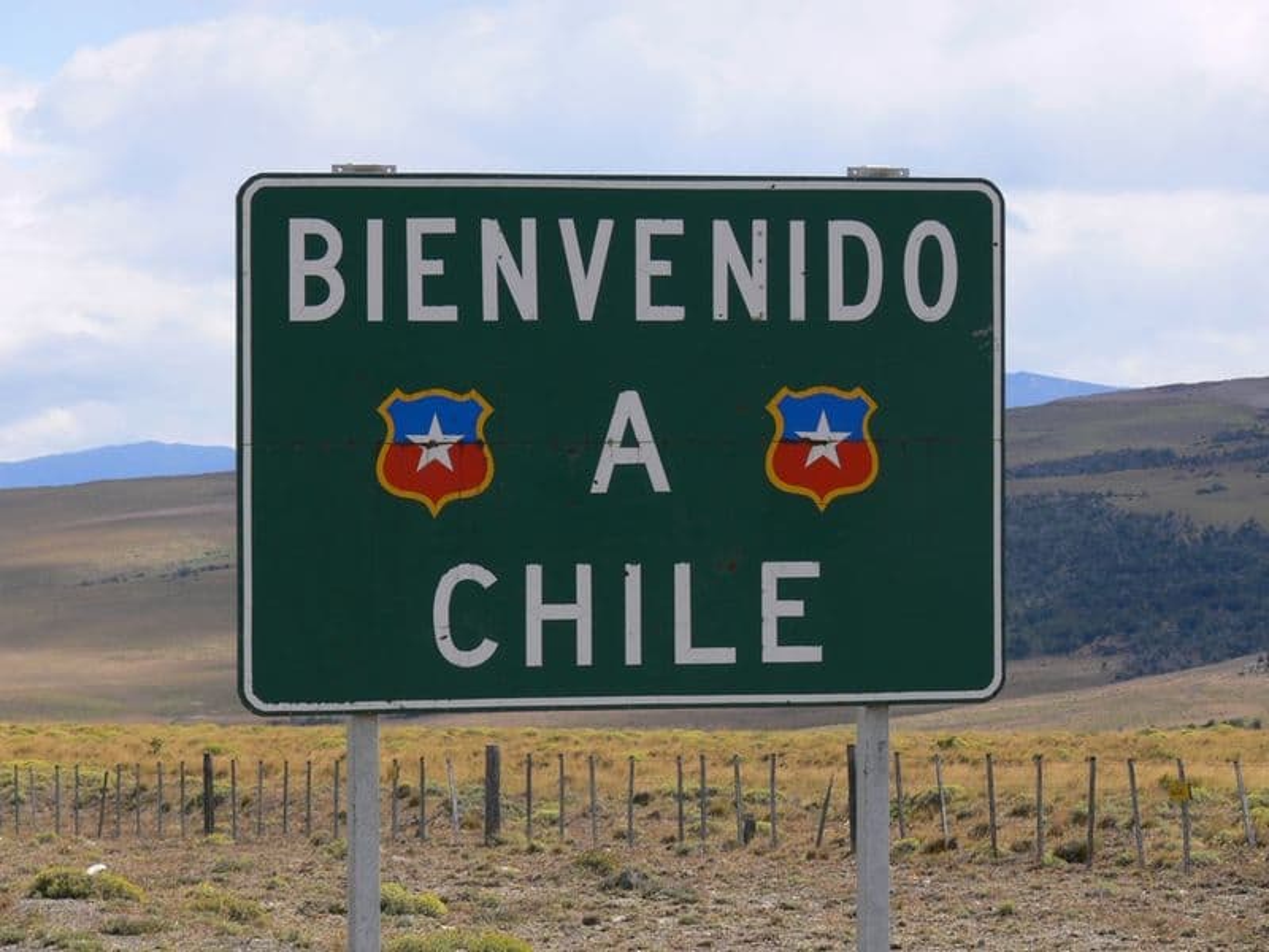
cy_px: 476
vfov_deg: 9.1
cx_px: 634
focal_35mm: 163
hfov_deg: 12.1
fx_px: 5975
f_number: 5.6
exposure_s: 1/320
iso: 80
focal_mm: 34.4
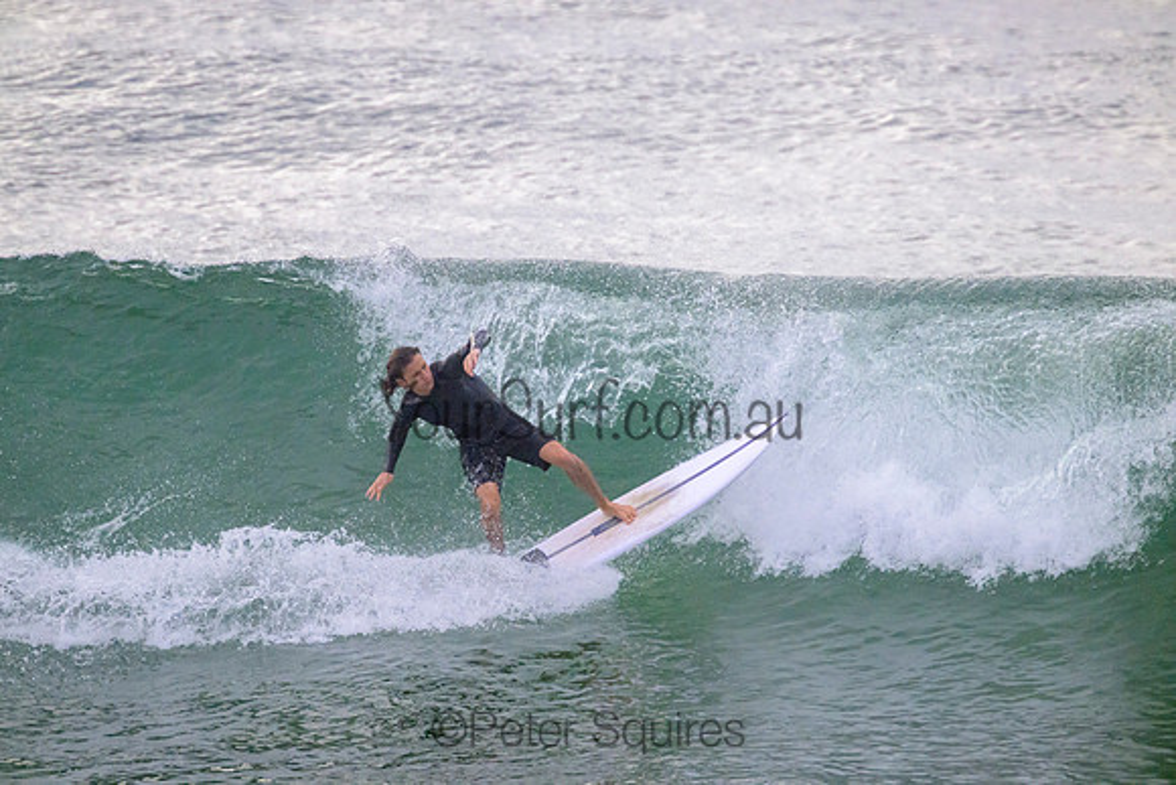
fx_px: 26138
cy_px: 392
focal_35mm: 800
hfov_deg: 2.6
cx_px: 588
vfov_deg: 1.7
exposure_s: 1/2000
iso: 4000
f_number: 11
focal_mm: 800
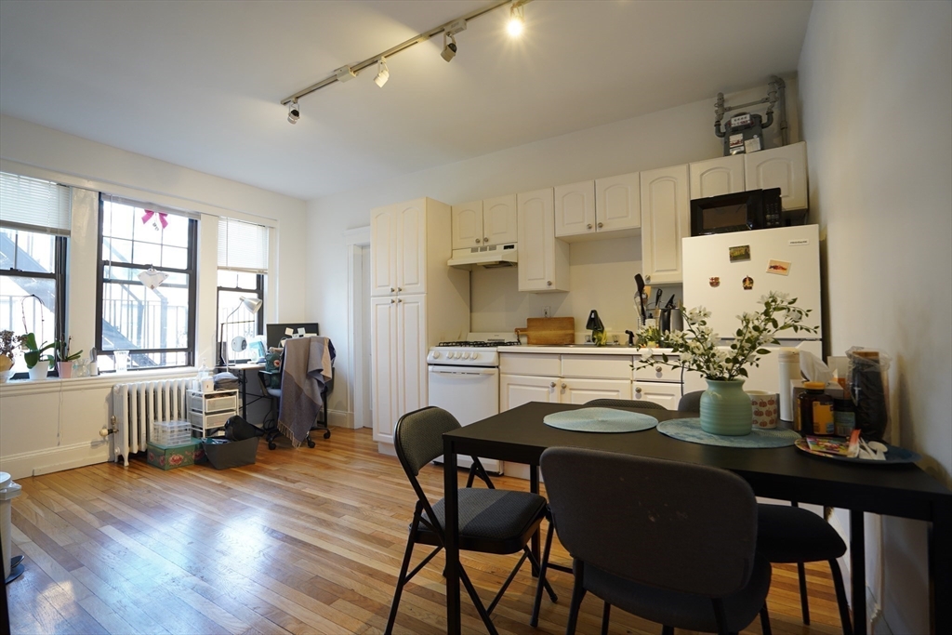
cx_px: 476
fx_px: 423
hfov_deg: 96.7
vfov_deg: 73.8
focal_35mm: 16
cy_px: 318
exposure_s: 1/30
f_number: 4
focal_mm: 16
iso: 500
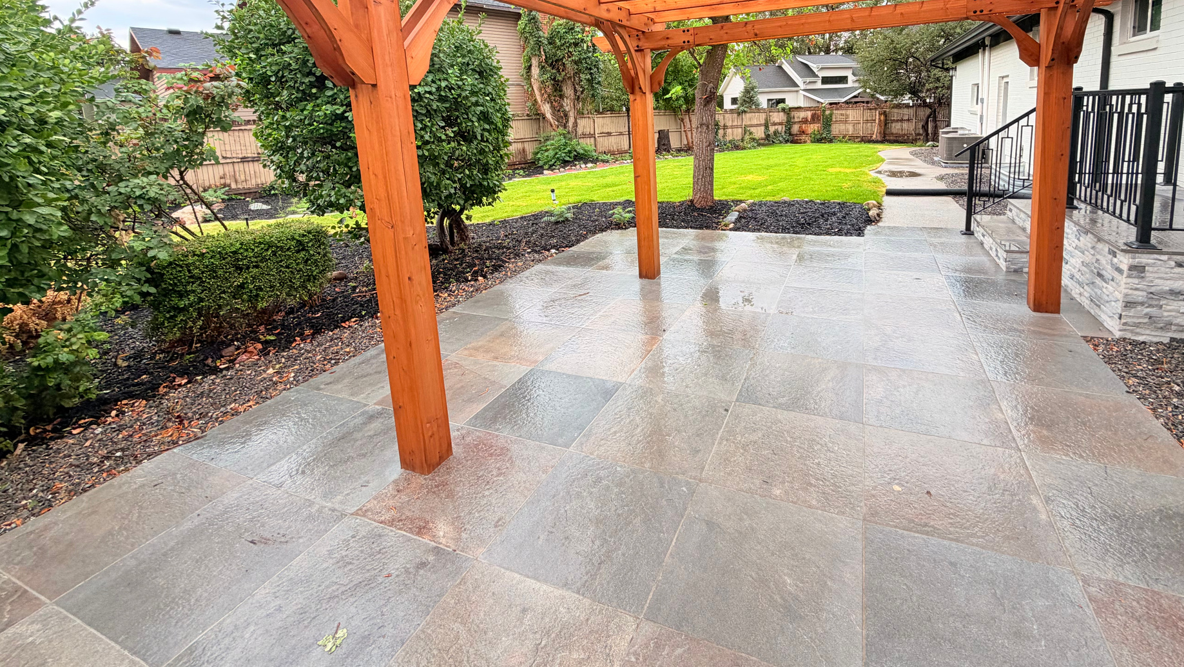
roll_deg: +2.0
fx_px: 534
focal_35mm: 17
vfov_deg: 61.2
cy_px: 187
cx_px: 650
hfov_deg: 95.6
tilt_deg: -8.3
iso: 50
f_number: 2.2
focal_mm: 2.22
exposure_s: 1/139
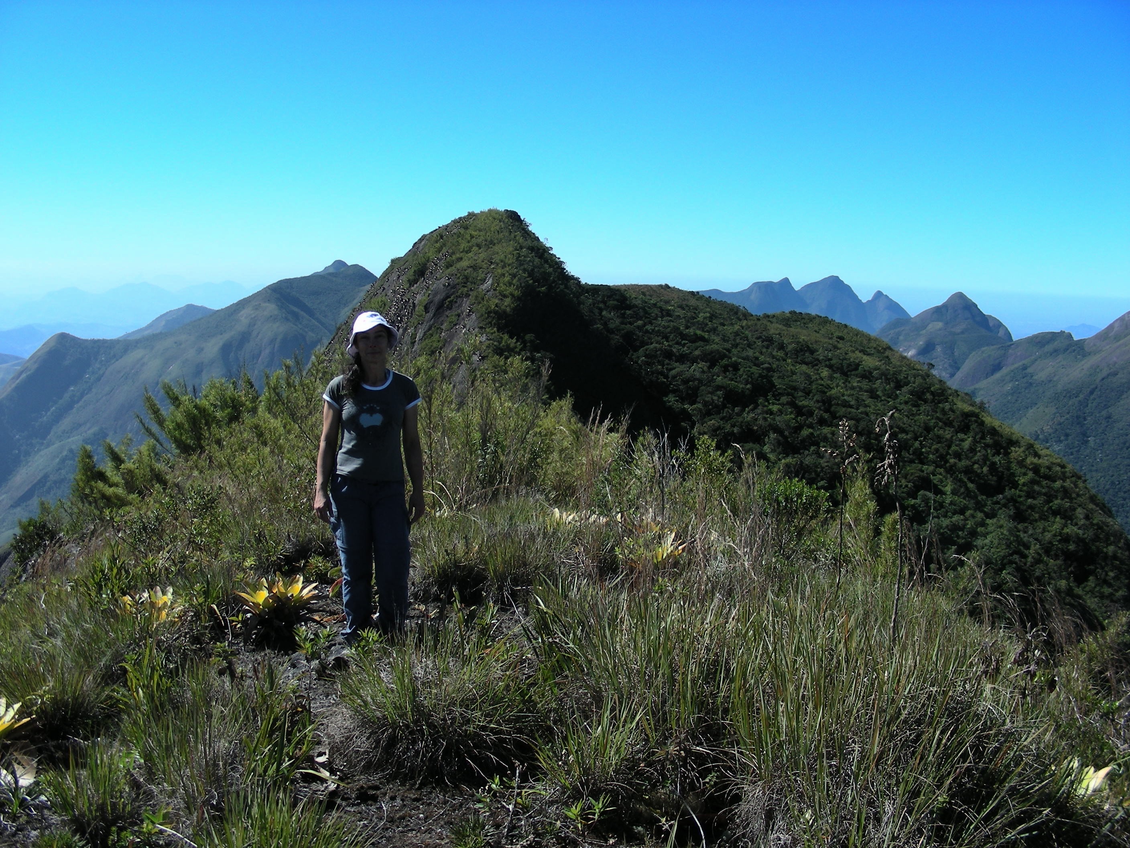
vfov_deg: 37.7
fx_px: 1240
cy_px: 424
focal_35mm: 38
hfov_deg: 49.0
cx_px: 565
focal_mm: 6.3
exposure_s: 1/403
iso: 50
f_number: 4
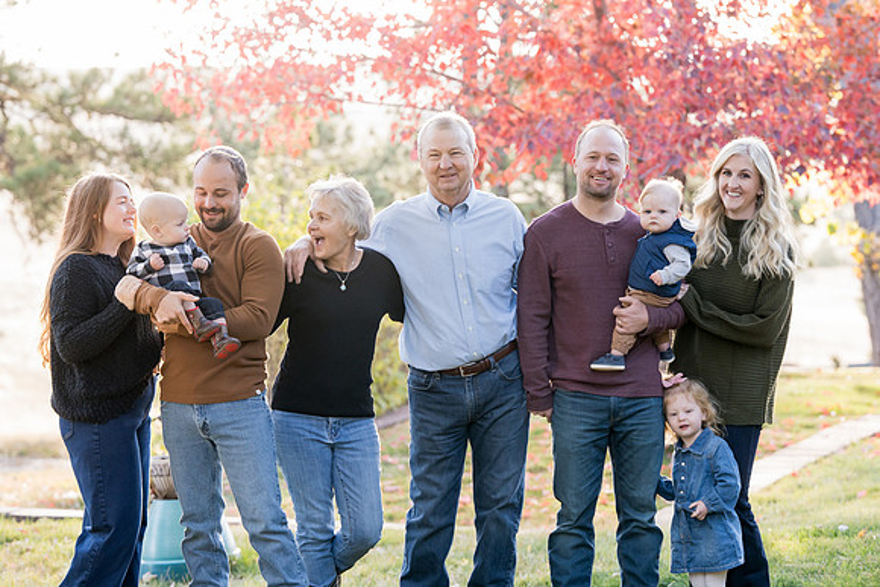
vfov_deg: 11.0
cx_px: 440
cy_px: 294
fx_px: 3056
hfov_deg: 16.4
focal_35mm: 125
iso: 2000
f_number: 5
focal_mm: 125
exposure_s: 1/250
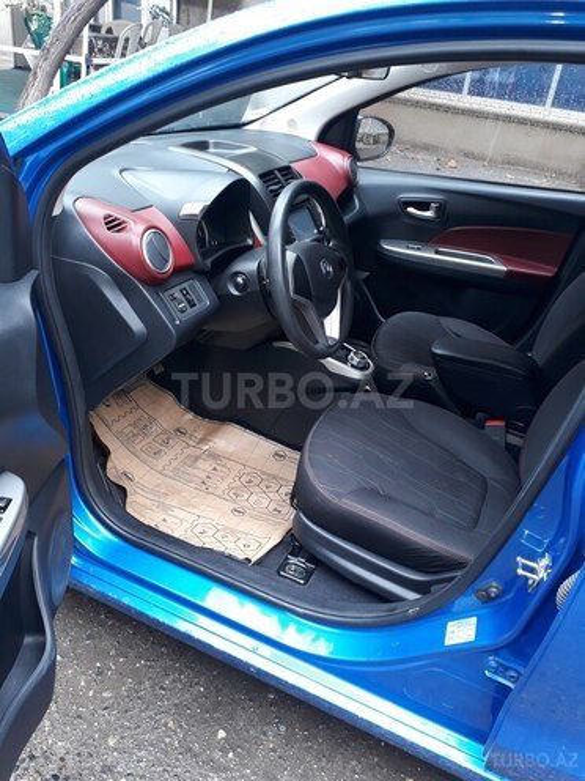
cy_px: 390
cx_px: 292
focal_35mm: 27
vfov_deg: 65.3
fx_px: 608
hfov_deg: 51.4
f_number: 1.9
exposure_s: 1/33
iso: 64
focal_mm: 3.6
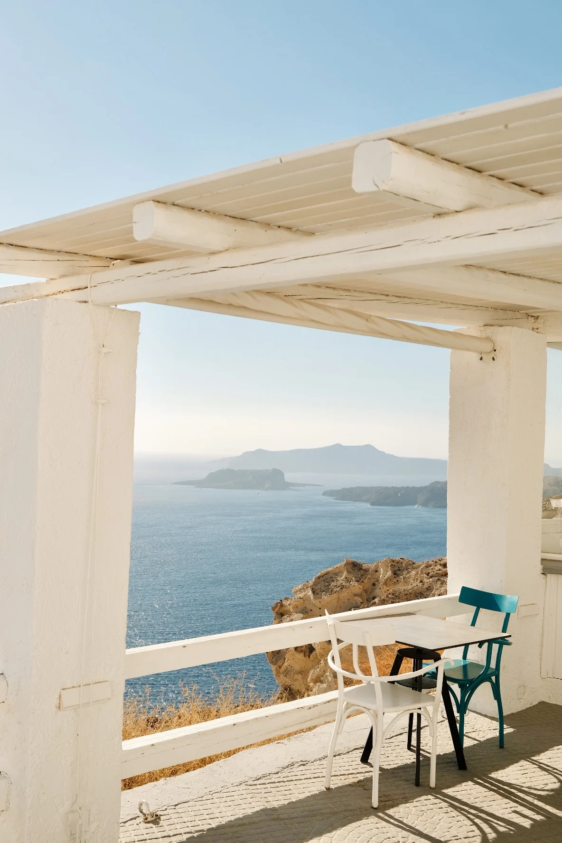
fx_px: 843
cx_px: 281
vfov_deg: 53.1
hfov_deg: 36.9
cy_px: 422
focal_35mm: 36
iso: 160
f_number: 5.6
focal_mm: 24.3
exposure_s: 1/950
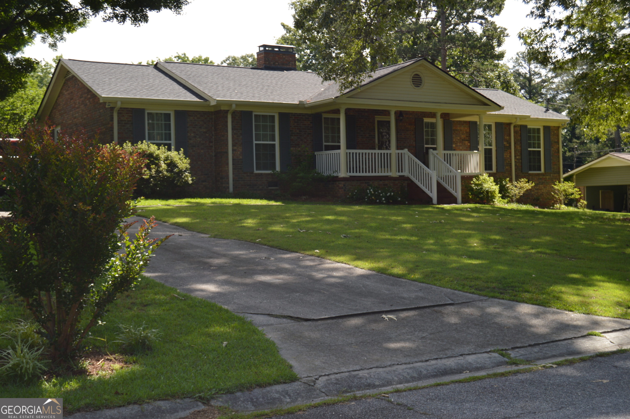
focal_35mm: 46
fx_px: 813
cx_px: 315
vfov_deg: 28.9
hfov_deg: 42.4
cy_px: 210
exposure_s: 1/200
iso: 100
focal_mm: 31
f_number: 6.3
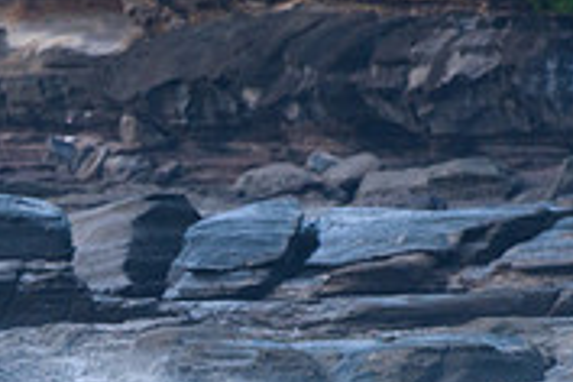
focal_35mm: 1649
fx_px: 26245
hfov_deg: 1.3
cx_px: 52
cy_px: 484
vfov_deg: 0.8
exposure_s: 1/1000
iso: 400
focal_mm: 500
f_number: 5.6
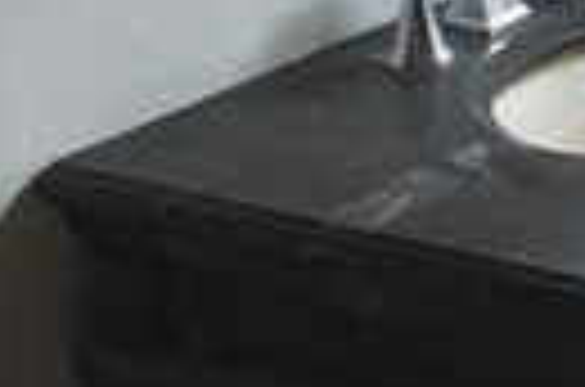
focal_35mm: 149
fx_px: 2415
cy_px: -450
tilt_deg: -7.4
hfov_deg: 12.9
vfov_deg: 8.6
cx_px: 922
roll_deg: +1.2
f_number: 2.2
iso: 50
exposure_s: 1/30
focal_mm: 4.15
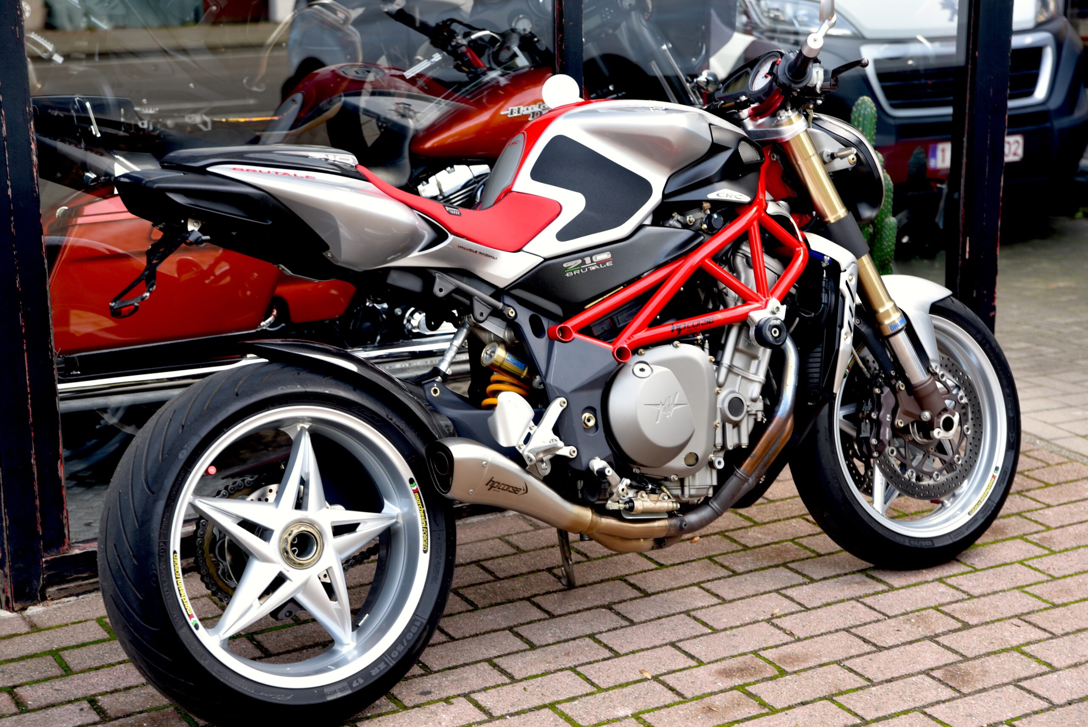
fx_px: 1874
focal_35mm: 62
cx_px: 544
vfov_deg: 21.9
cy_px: 364
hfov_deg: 32.4
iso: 200
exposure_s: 1/80
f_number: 4.5
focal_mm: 62
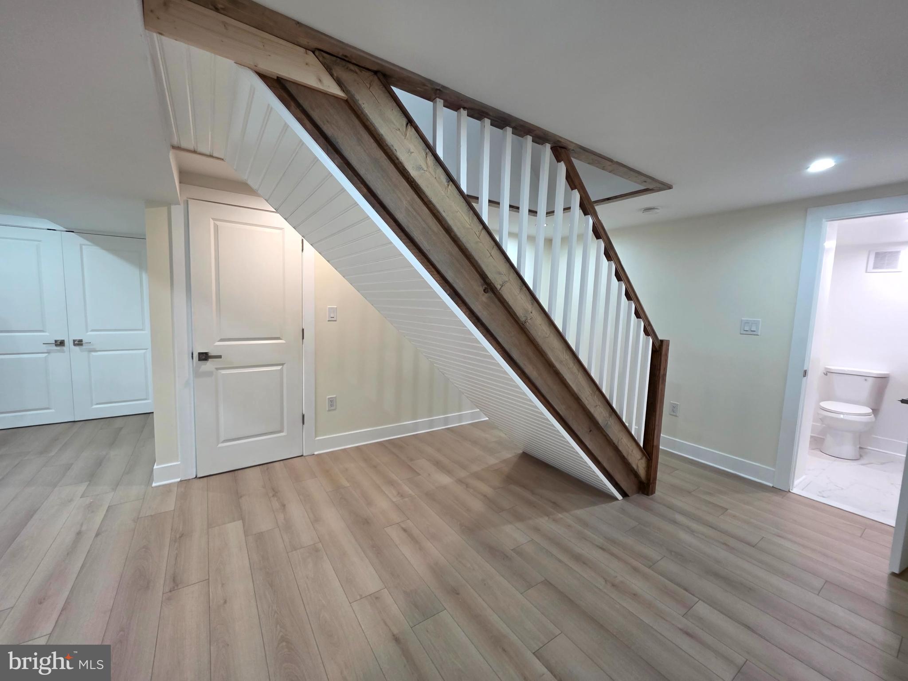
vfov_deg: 89.9
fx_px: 341
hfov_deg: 106.2
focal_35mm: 13
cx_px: 454
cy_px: 340
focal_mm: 2.2
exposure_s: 1/60
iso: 160
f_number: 1.9
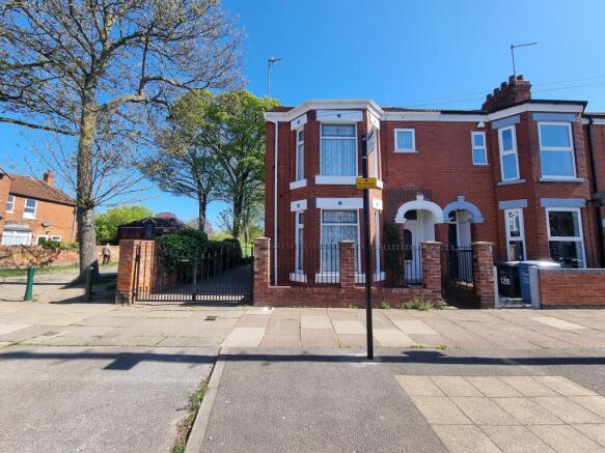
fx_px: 227
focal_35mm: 13
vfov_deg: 89.9
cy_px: 226
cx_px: 302
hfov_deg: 106.2
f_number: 2.2
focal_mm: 2.2
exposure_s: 1/1024
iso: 50
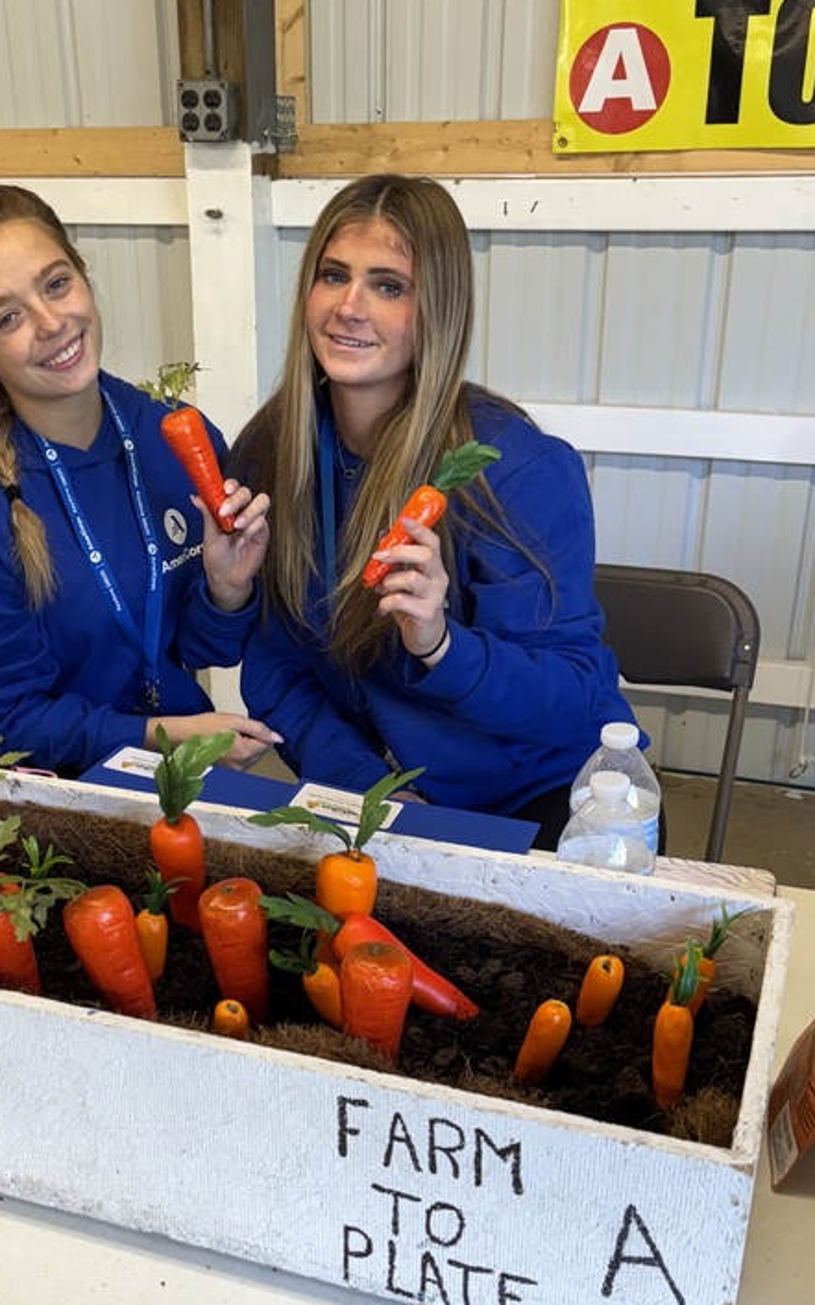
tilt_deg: -26.9
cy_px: 789
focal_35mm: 40
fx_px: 1422
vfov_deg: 49.0
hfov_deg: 31.8
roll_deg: +1.4
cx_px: 301
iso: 125
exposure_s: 1/120
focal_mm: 5.96
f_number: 1.6
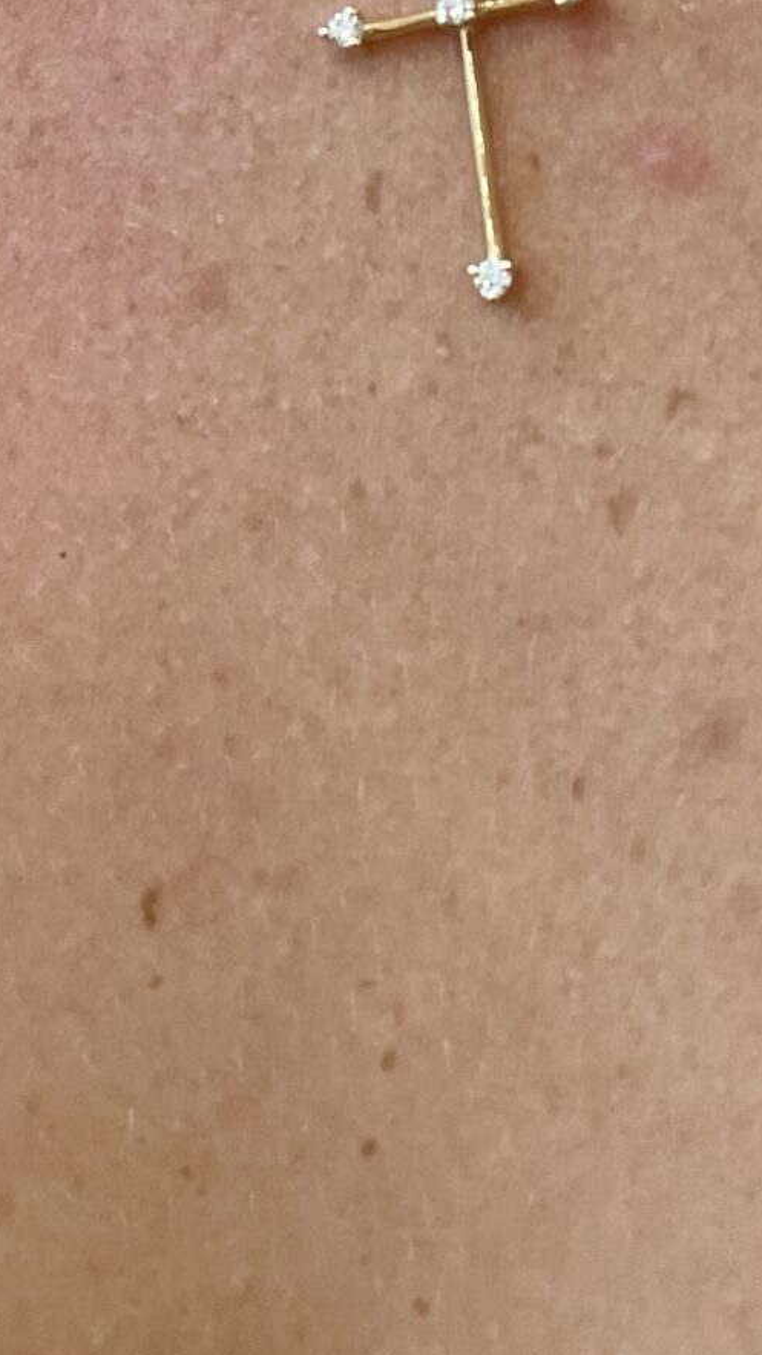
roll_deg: +0.1
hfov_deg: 14.4
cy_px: -196
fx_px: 2947
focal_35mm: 82
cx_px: 825
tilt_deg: -25.9
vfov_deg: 24.0
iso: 80
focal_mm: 4.2
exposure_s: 1/120
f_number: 1.6
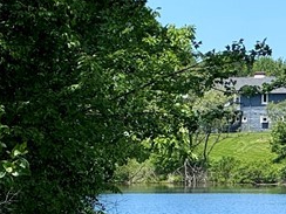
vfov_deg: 4.6
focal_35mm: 323
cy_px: -2
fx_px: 2669
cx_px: 578
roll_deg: +0.0
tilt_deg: +3.7
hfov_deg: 6.0
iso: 25
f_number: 2.8
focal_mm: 9
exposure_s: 1/935
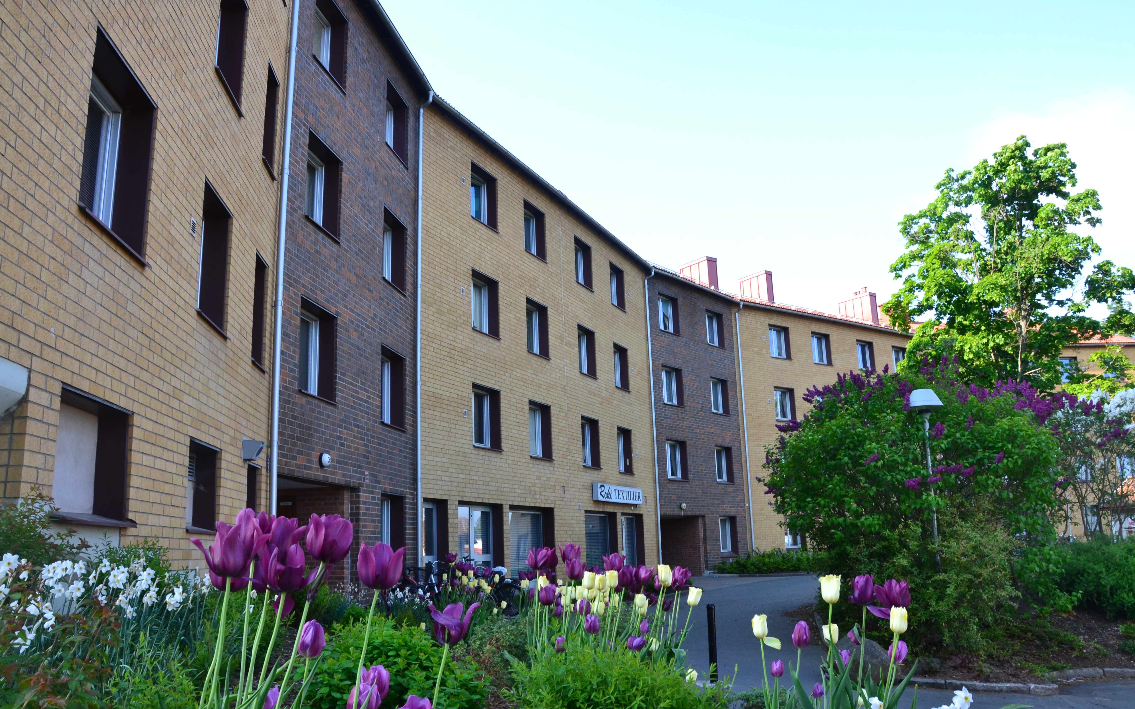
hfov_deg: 66.5
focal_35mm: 28
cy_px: 332
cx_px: 572
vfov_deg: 44.5
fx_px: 866
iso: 400
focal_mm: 18
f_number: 9
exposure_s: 1/125
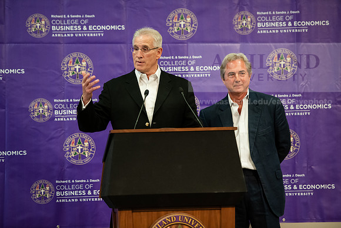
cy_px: 114
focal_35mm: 165
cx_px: 170
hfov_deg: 12.4
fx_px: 1563
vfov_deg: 8.3
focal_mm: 165
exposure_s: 1/200
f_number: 3.2
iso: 2000
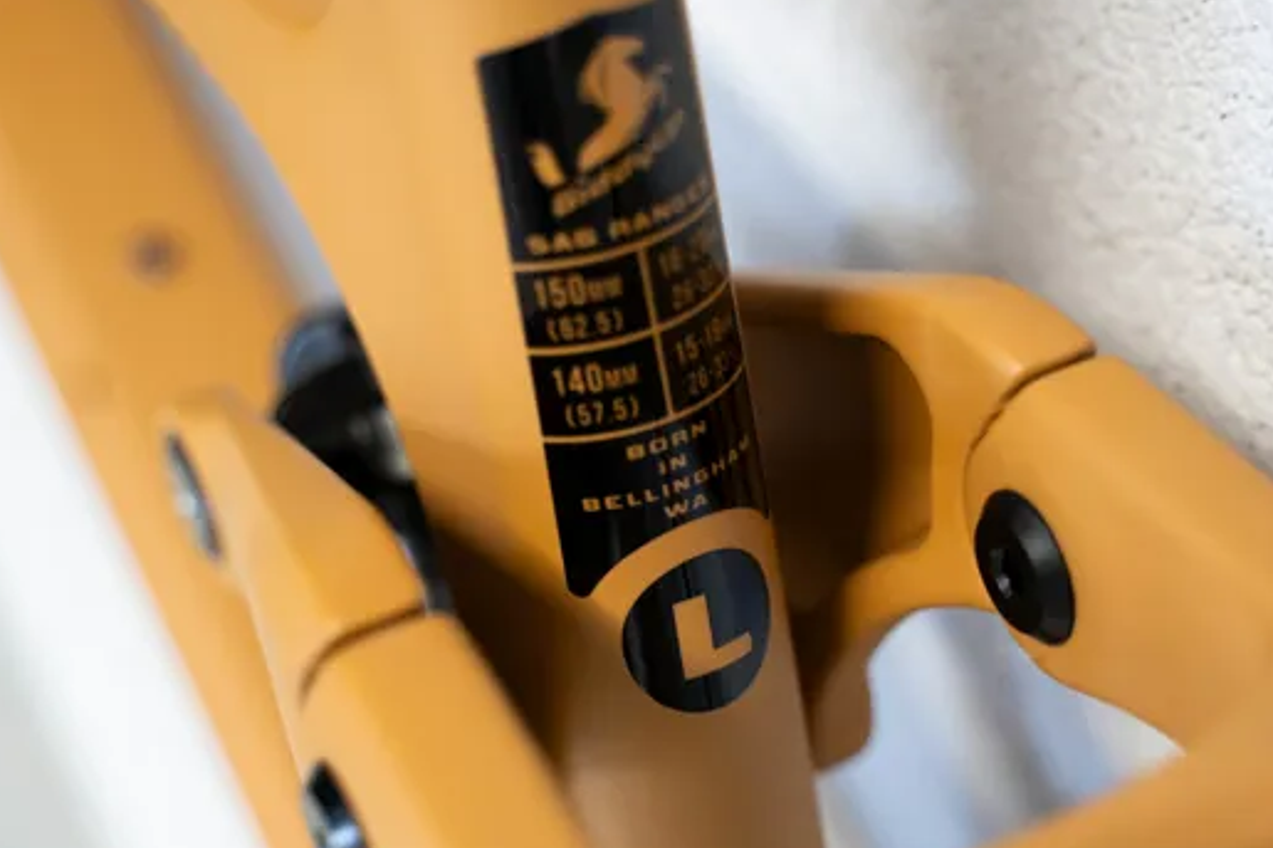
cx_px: 662
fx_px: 2580
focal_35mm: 73
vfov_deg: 18.6
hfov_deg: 27.7
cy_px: 515
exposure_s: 1/50
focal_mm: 47
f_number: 2.8
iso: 400
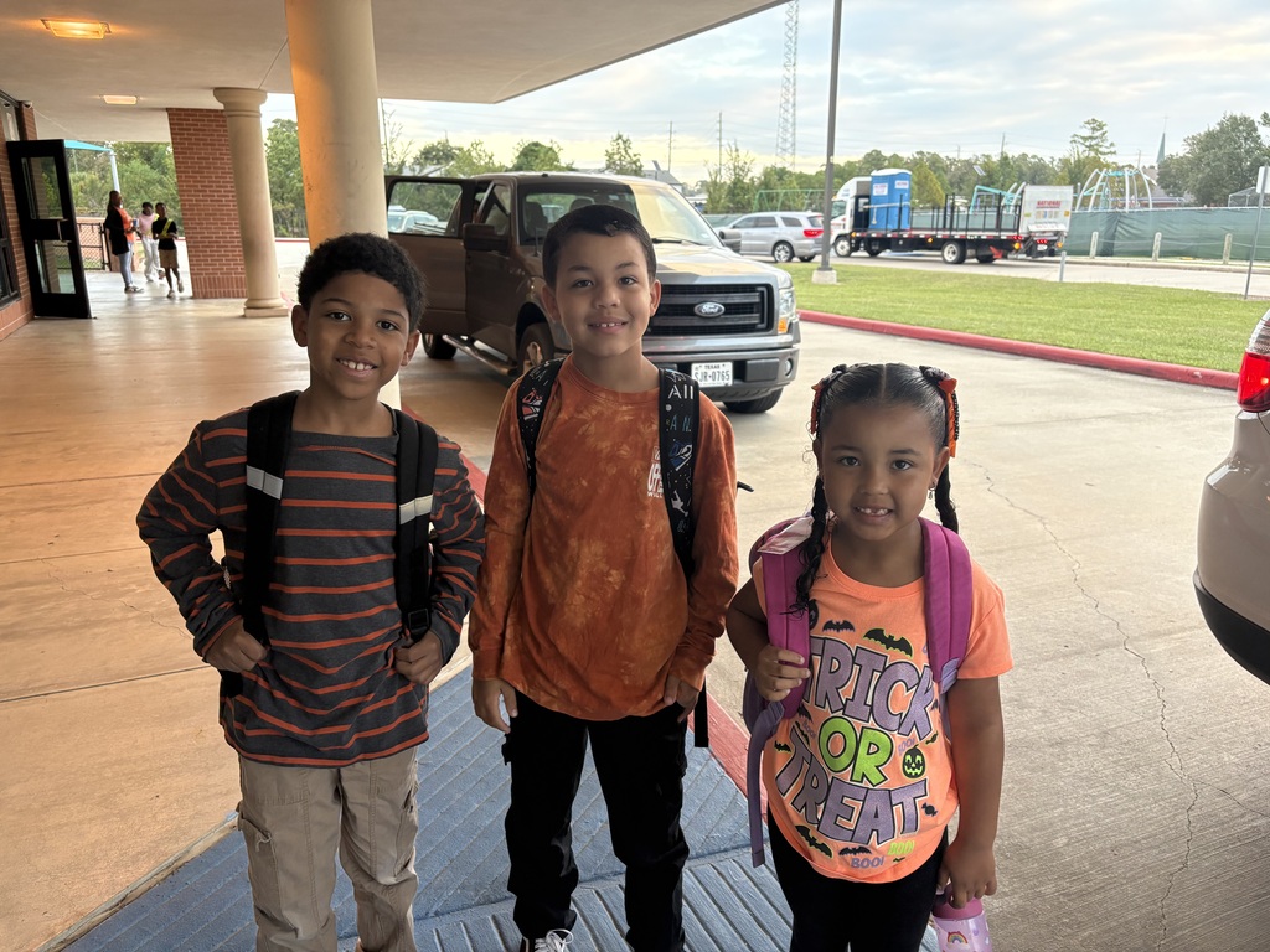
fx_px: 954
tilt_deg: -16.5
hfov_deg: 67.3
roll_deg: +0.2
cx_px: 635
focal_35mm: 26
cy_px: 476
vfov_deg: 53.1
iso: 200
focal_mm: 5.96
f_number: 1.6
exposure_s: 1/120
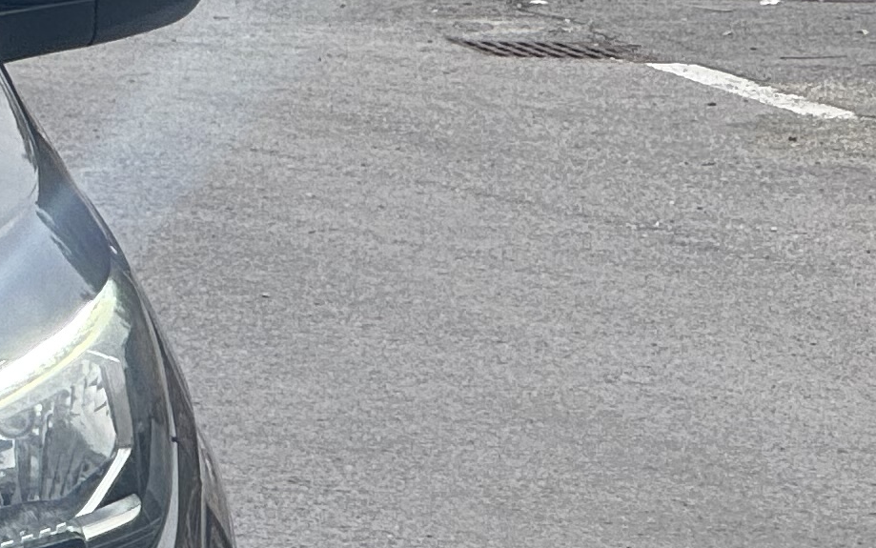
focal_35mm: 358
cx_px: -952
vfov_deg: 3.7
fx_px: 8549
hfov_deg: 5.7
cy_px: 303
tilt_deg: -4.9
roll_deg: -0.2
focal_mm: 9
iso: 25
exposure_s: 1/169
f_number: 2.8
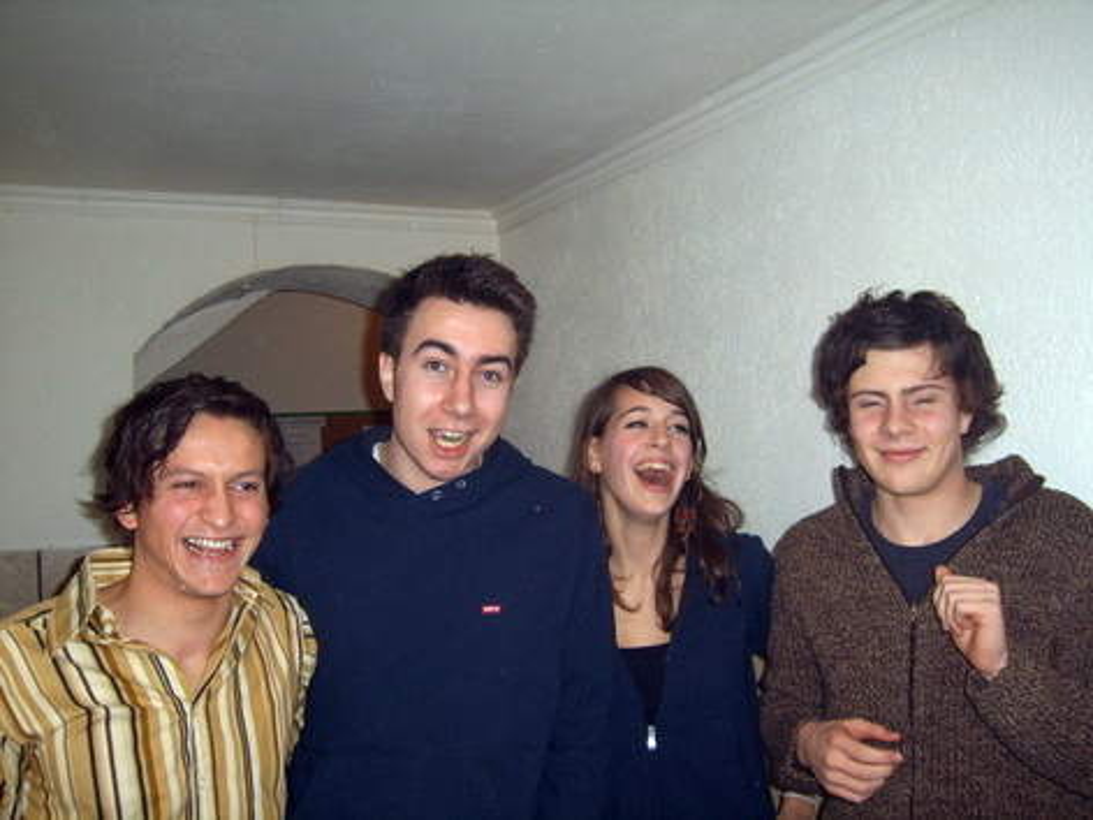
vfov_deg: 40.7
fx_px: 1105
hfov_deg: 52.6
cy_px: 410
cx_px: 546
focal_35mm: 35
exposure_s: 1/30
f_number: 5.8
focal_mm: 5.8
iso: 100
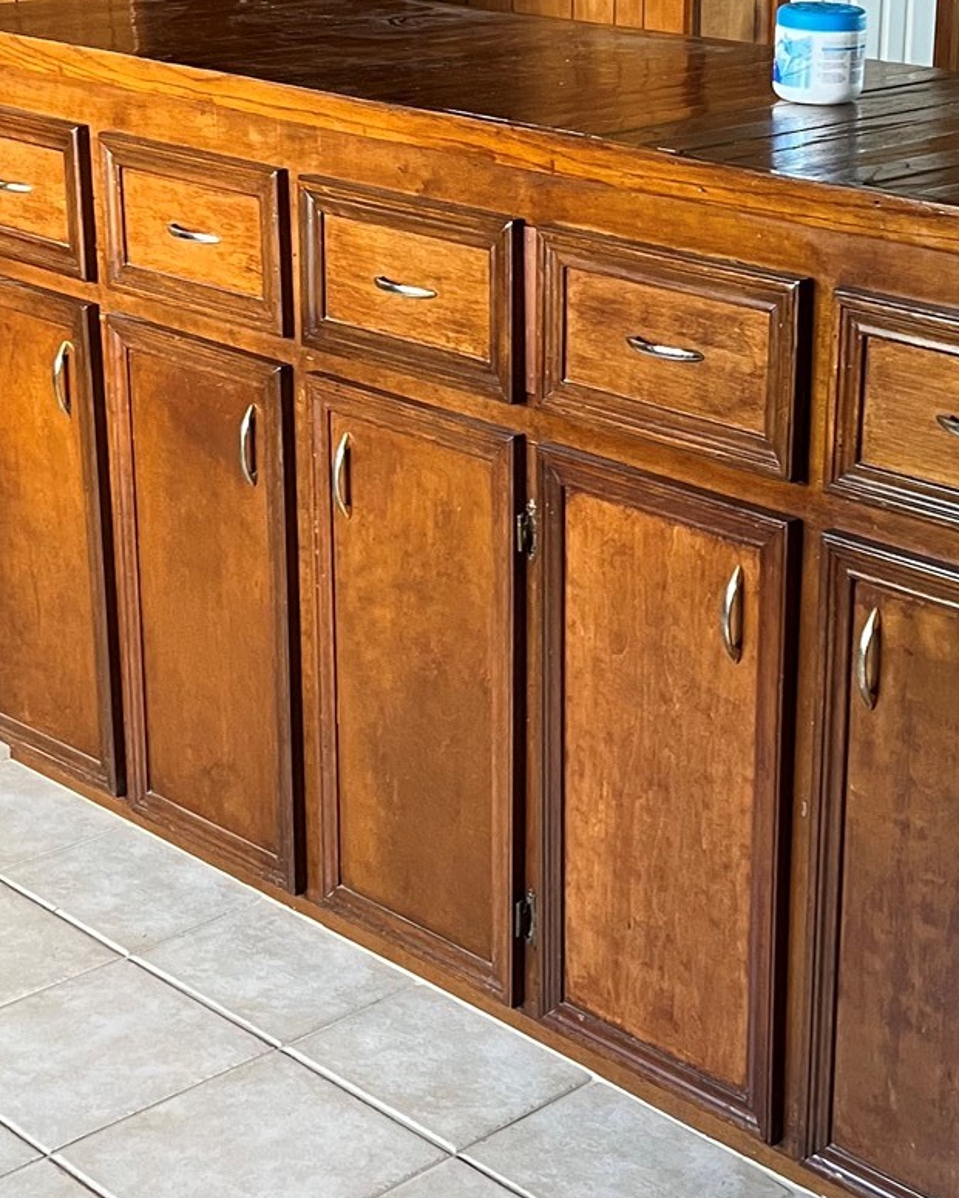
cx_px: 704
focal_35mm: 67
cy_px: 499
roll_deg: +0.3
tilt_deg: -14.7
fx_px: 2377
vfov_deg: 28.3
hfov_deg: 22.6
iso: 200
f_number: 1.6
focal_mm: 5.1
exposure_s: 1/60
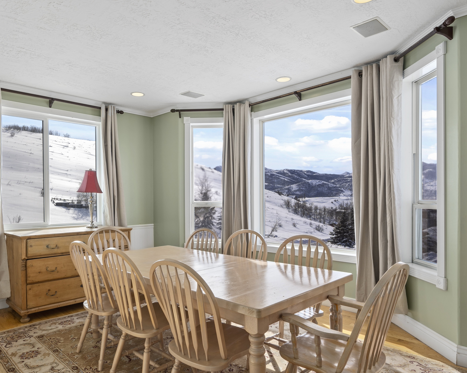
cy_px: 203
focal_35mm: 24
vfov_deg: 58.7
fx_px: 332
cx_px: 207
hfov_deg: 70.0
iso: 320
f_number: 9
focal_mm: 16
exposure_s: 1/30
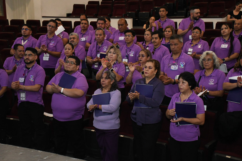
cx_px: 121
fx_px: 423
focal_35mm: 63
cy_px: 80
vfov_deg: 21.6
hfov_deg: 31.9
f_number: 5.6
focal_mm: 42
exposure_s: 1/125
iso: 6400
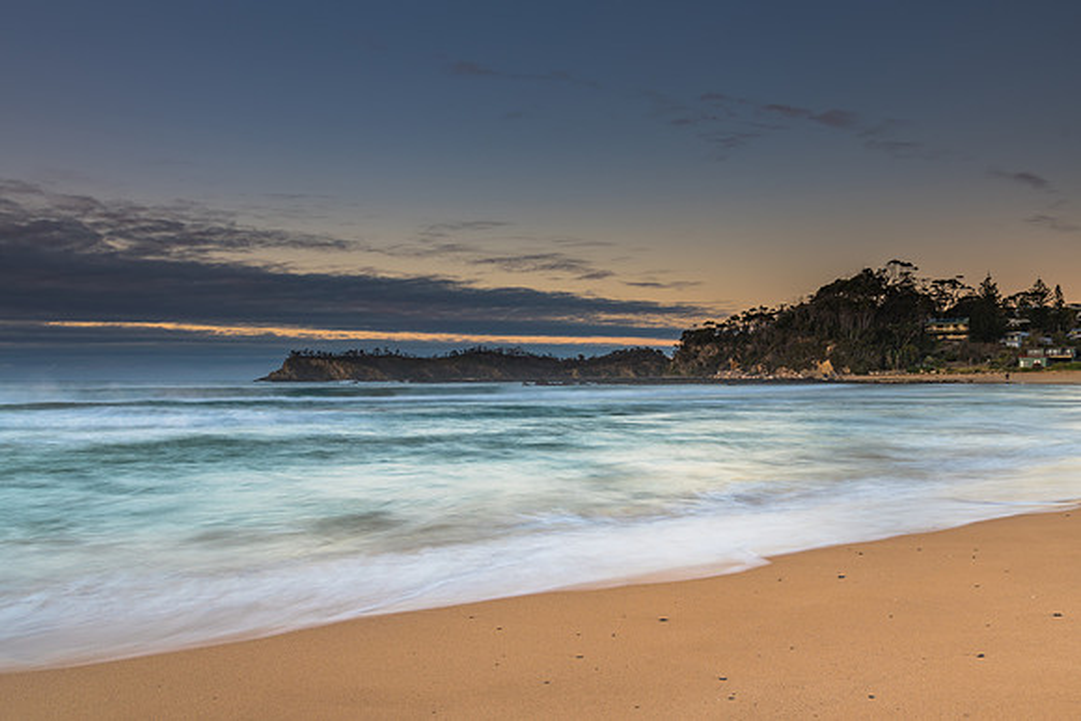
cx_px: 531
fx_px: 1074
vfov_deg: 37.1
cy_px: 361
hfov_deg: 53.4
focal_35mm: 36
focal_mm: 34
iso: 31
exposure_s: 2.5
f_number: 8
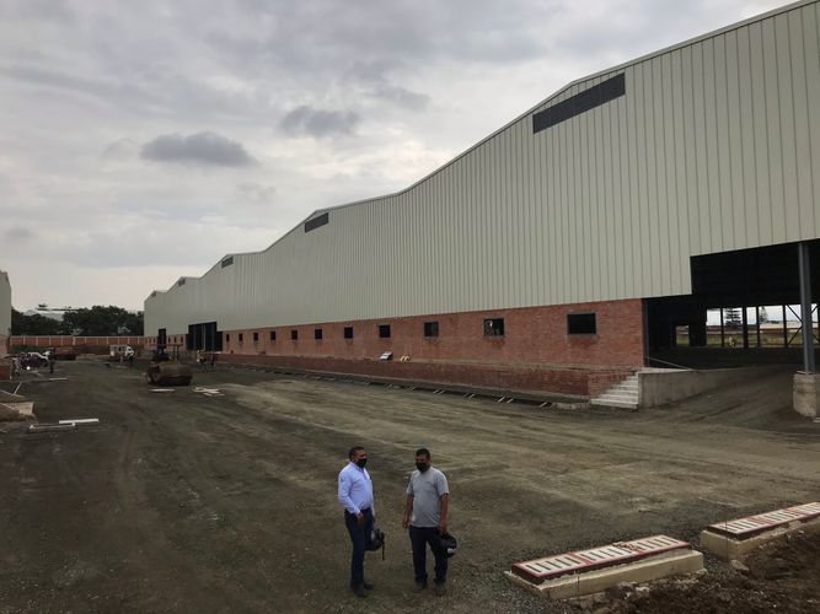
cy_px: 307
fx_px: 663
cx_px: 410
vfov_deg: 49.7
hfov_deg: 63.5
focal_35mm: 28
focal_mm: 3.99
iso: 20
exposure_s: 1/3300
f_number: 1.8
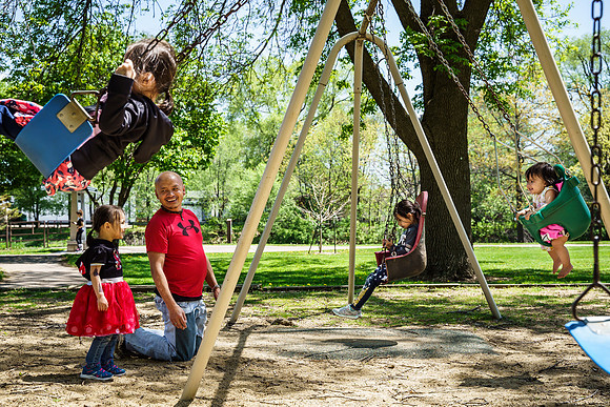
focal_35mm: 46
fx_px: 776
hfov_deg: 42.9
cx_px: 275
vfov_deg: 29.4
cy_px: 220
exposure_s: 1/640
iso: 320
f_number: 5
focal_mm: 41.4
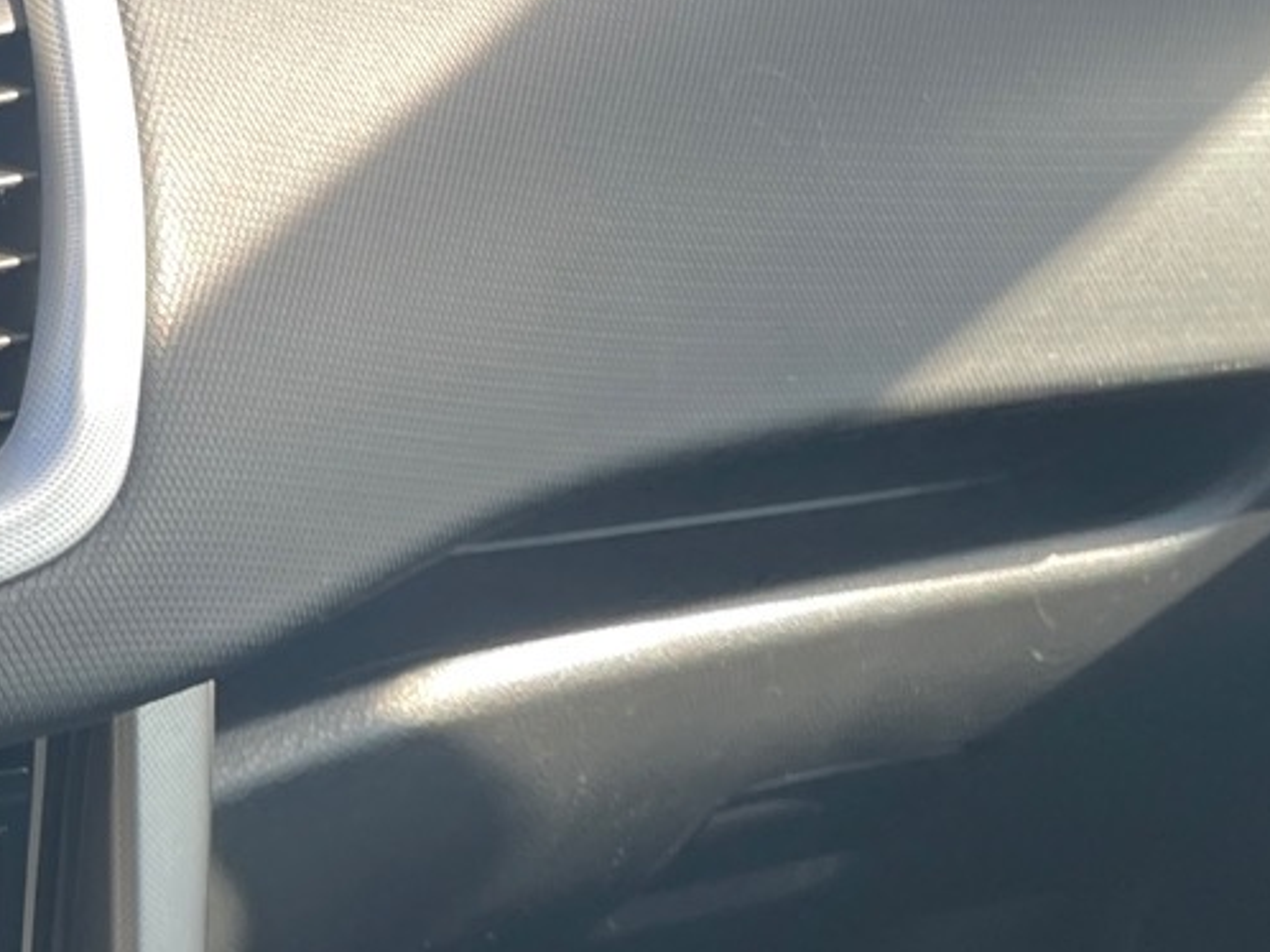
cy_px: 1049
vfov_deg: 15.3
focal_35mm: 94
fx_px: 3447
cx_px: -212
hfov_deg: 19.7
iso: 32
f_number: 1.6
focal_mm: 4.2
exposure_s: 1/200
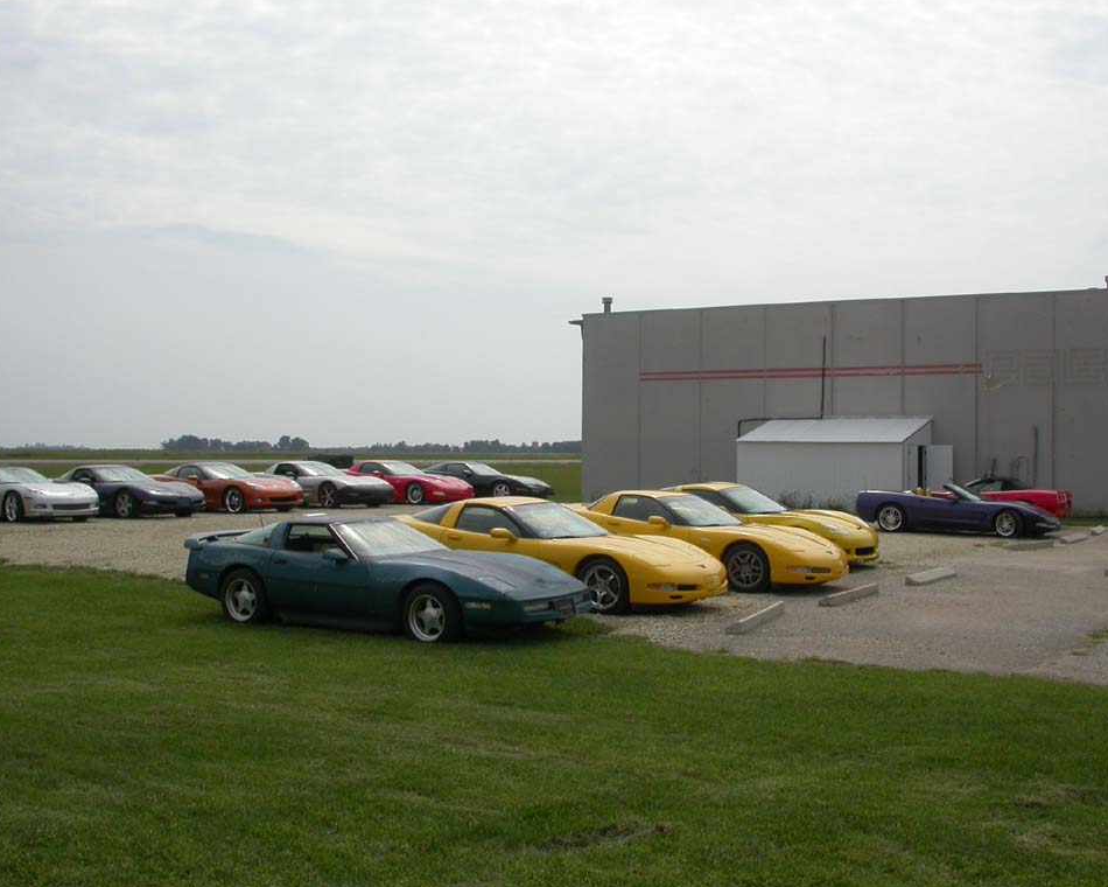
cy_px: 442
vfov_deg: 37.3
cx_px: 570
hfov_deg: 45.8
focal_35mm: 40
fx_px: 1312
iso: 100
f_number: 7.5
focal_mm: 7.85
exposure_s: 1/571
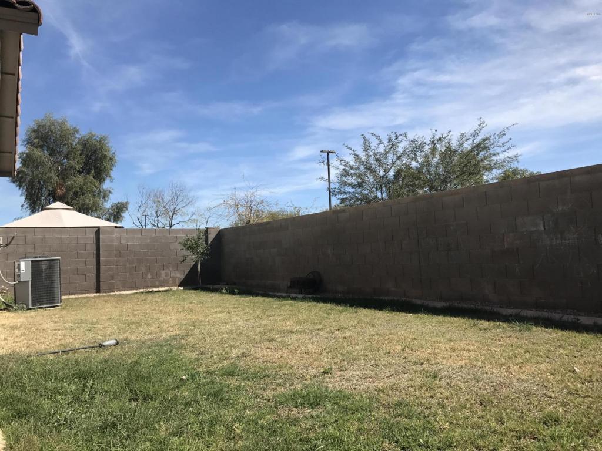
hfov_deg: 63.4
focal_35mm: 28
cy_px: 226
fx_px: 487
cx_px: 301
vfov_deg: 49.7
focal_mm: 3.99
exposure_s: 1/2519
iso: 20
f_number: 1.8
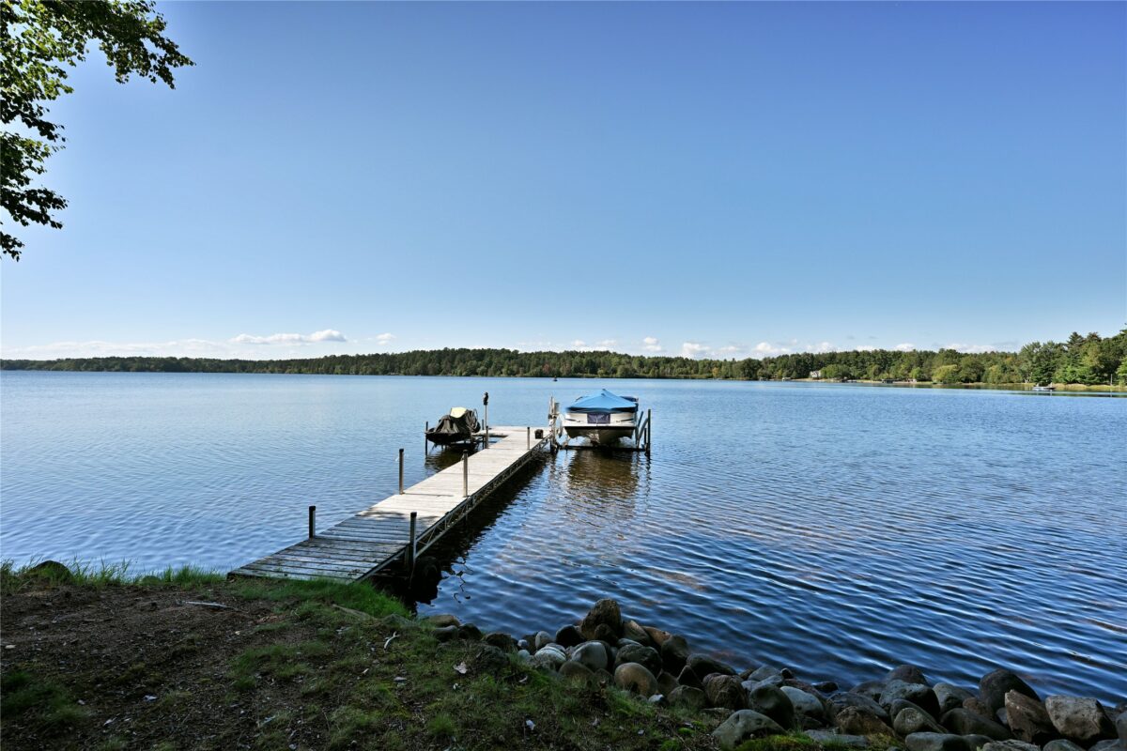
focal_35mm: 16
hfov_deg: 98.5
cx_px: 564
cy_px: 376
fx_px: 485
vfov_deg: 75.5
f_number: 5.6
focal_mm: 15.5
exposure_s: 1/1600
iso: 250
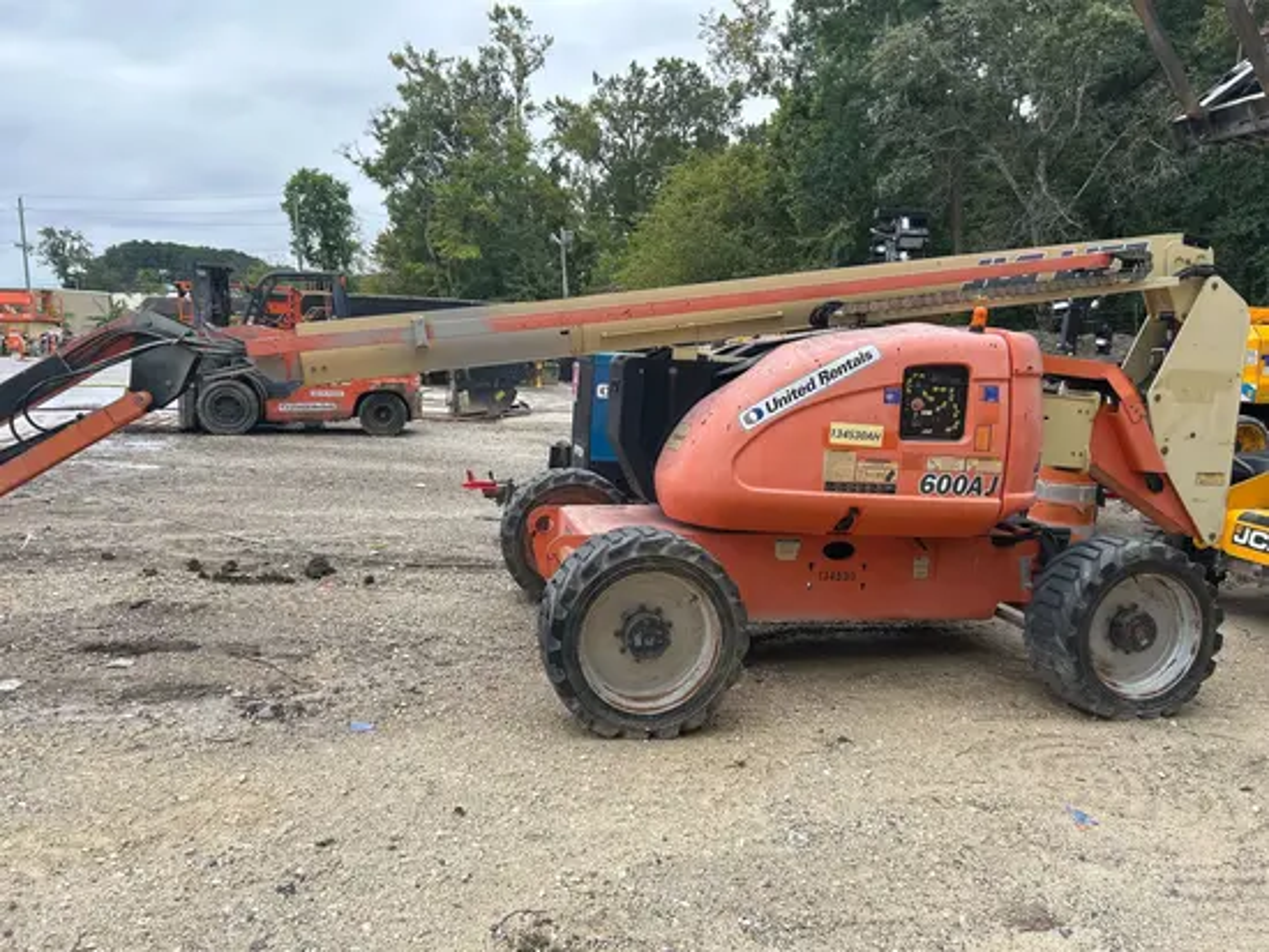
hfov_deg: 67.3
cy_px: 476
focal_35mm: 26
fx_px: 954
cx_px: 634
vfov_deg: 53.1
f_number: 1.5
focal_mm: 5.7
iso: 50
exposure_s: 1/1079
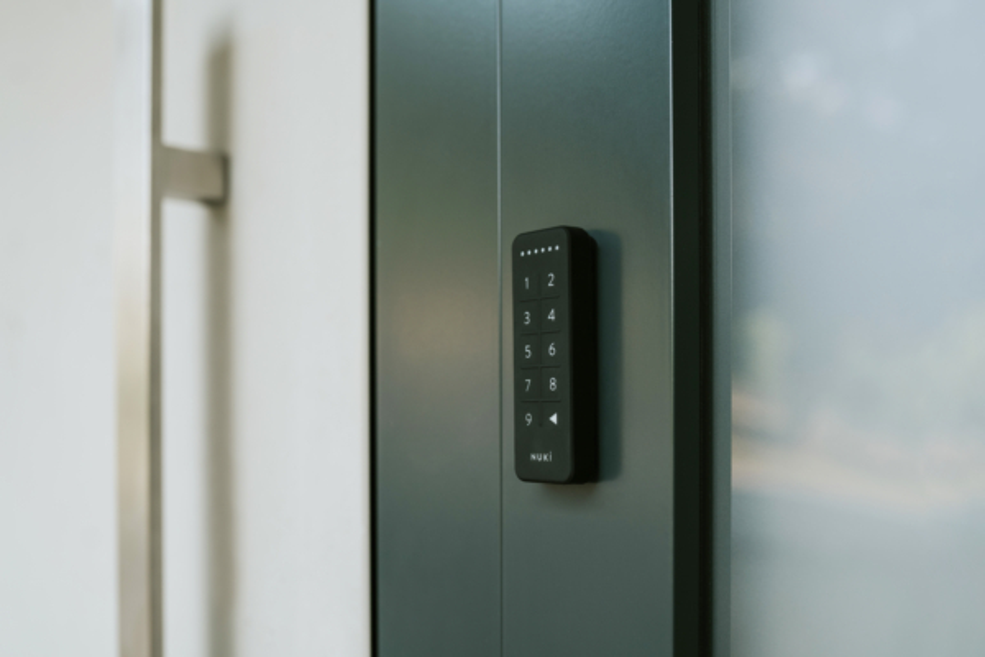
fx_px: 958
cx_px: 492
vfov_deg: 37.9
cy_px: 328
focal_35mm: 35
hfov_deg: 54.4
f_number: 3.2
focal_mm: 35
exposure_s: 1/160
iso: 125
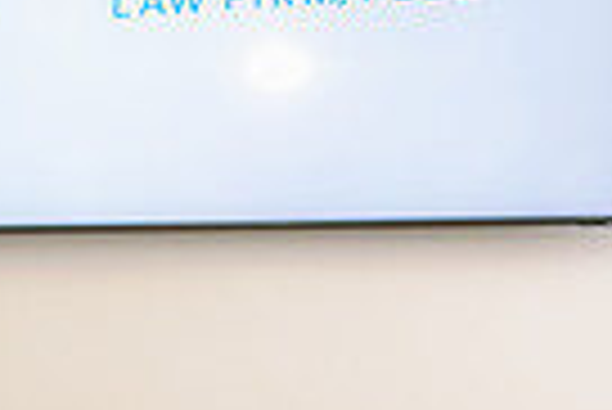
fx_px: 1736
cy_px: 435
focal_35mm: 102
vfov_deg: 13.2
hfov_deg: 15.8
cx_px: -603
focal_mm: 24
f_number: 5.6
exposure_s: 1/200
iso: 800
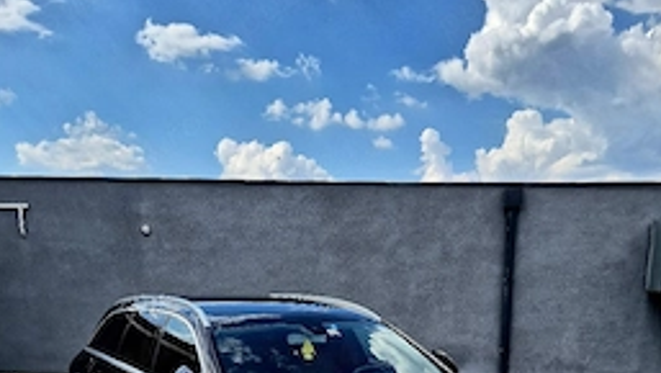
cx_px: 370
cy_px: 406
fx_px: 684
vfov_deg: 27.9
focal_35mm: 39
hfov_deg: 51.5
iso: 25
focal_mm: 5.4
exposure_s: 1/2000
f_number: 1.8
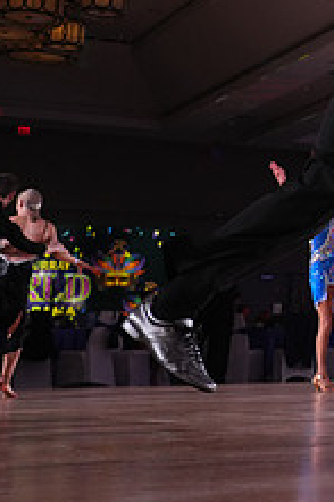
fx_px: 1171
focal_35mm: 84
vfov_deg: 23.8
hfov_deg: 14.1
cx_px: 629
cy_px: 85
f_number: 4
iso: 1600
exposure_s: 1/400
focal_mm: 32
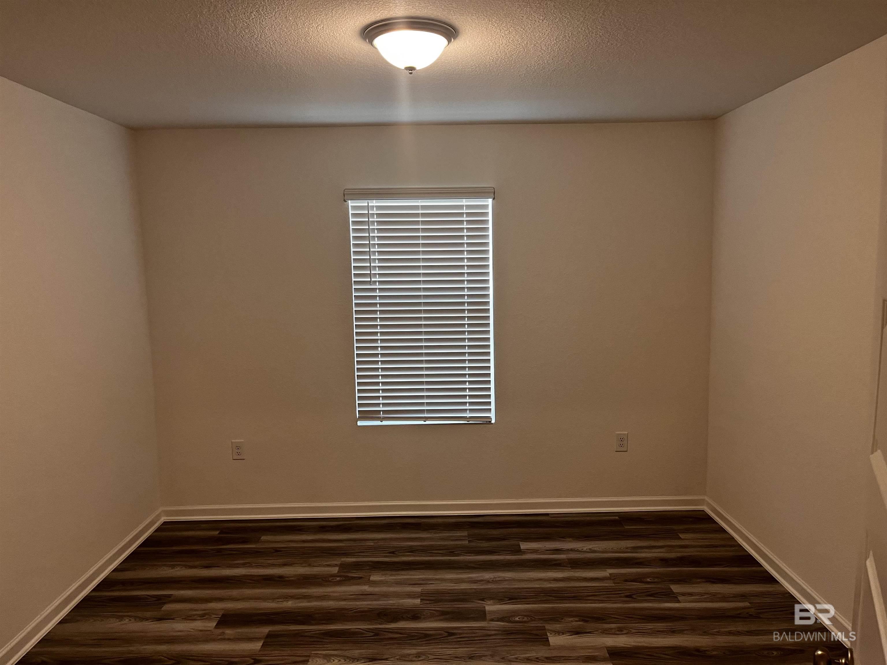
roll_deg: +1.6
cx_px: 444
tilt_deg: -5.8
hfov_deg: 67.3
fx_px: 666
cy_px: 332
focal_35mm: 26
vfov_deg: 53.1
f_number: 1.6
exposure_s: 1/60
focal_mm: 5.1
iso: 100
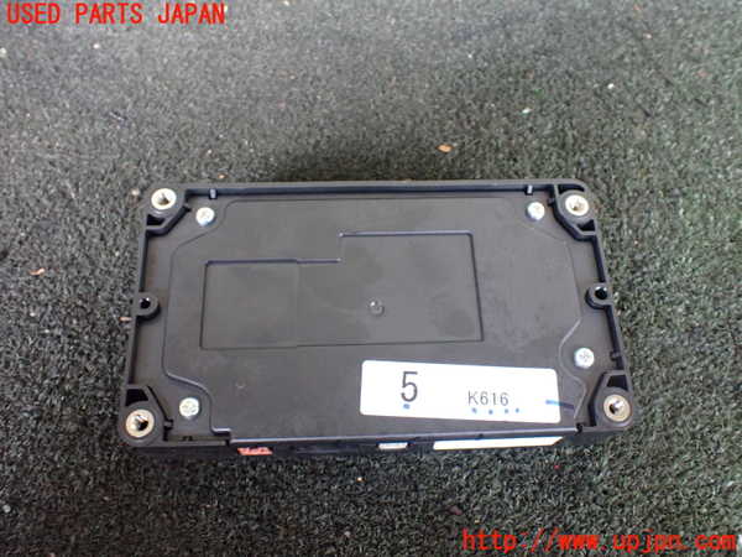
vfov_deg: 46.8
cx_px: 371
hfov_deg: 60.0
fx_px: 643
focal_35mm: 30
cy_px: 278
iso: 800
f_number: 2.3
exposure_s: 1/40
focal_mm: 5.4
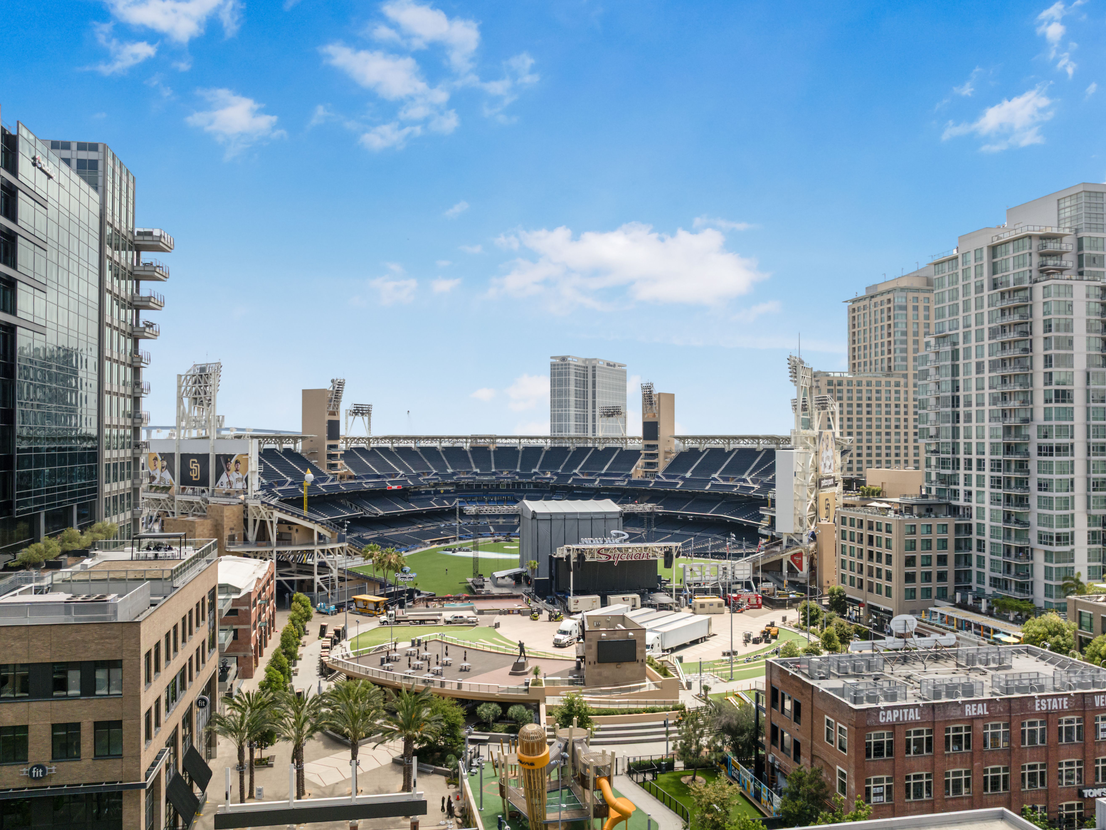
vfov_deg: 56.8
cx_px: 553
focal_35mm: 24
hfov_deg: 71.6
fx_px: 767
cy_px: 415
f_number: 2.8
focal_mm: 12.29
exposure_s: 1/240
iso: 140
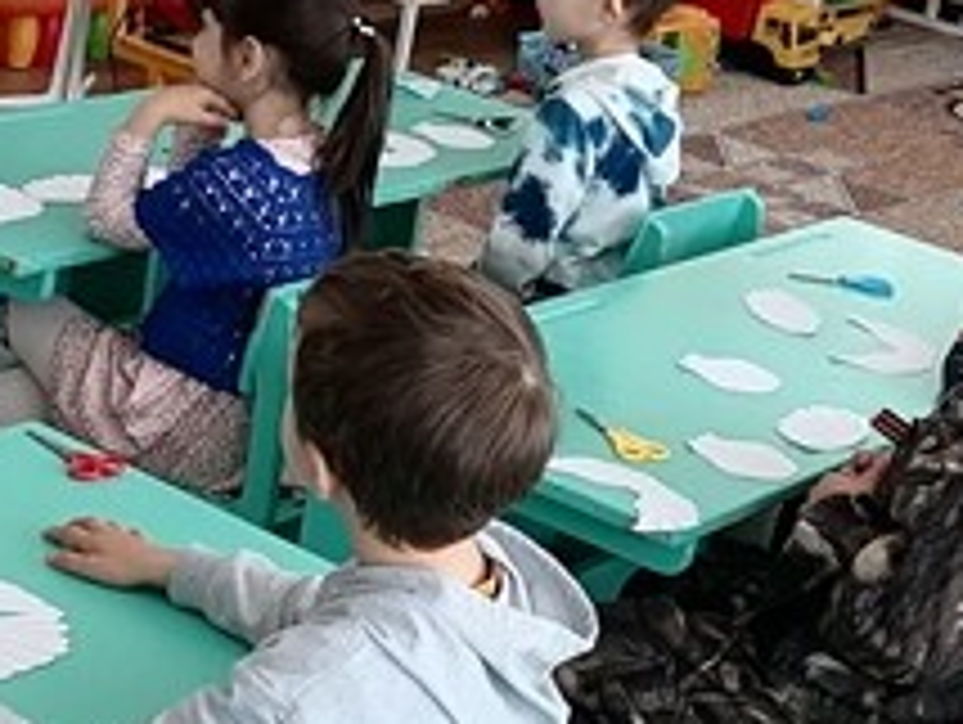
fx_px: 2924
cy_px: 358
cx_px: 380
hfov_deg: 18.7
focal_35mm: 105
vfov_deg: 14.1
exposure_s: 1/100
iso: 80
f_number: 1.8
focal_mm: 5.3
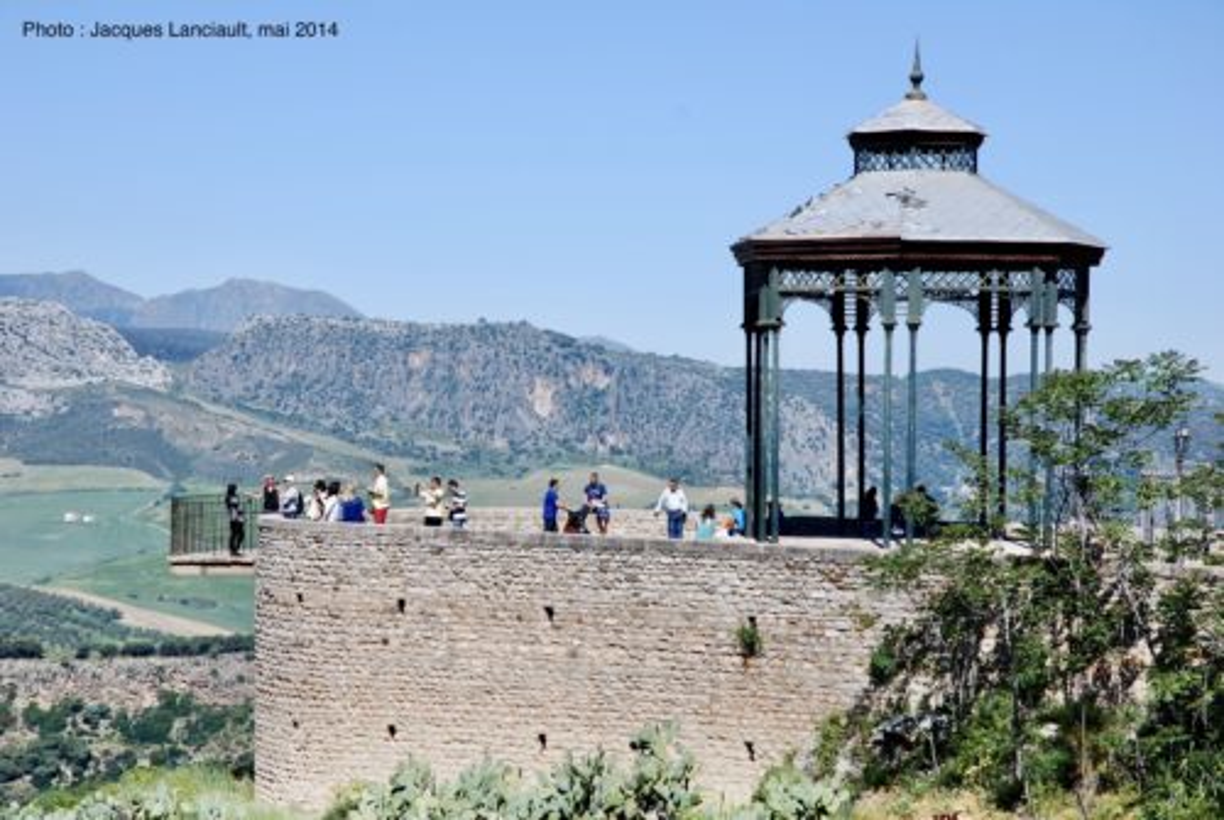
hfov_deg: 19.4
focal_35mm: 105
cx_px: 612
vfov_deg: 13.1
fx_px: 3575
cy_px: 410
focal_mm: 70
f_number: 10
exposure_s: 1/250
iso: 180
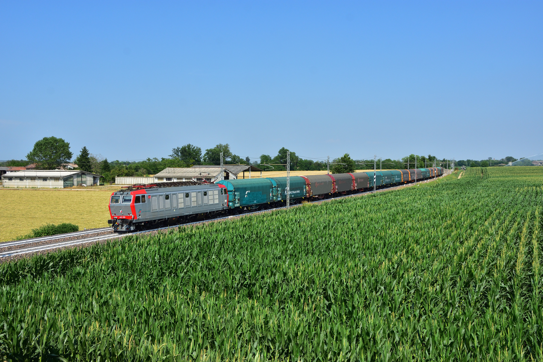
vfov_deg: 36.9
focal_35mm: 36
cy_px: 181
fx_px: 543
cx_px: 272
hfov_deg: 53.1
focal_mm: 24
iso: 250
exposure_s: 1/800
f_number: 7.1
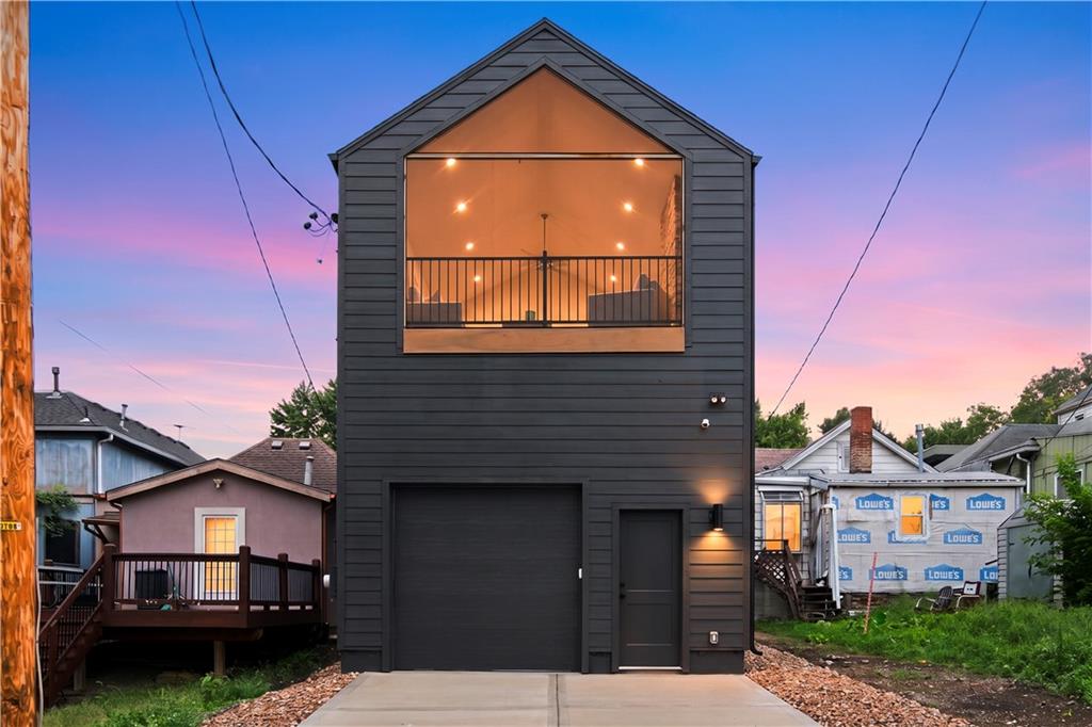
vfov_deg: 44.9
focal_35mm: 29
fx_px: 879
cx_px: 546
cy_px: 364
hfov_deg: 63.7
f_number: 9
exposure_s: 1/160
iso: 320
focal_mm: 29
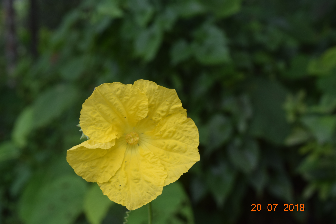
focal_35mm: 68
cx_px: 168
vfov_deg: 20.2
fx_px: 630
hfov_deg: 29.8
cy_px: 112
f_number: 8
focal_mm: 45
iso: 220
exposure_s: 1/250
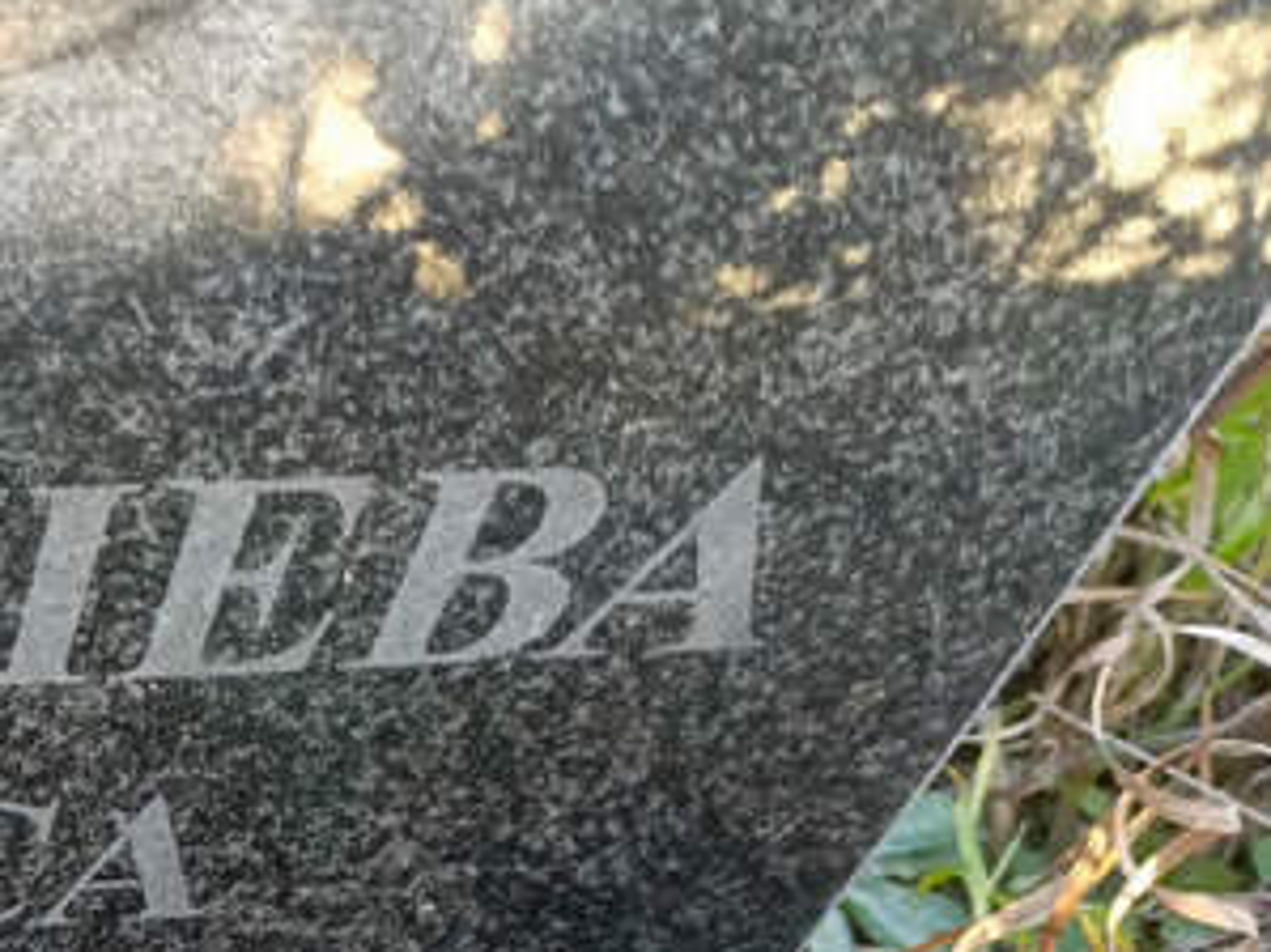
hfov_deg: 25.6
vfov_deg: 20.9
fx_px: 2459
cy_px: 1028
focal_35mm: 67
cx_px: -306
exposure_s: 1/60
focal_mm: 4.76
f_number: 1.69
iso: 613
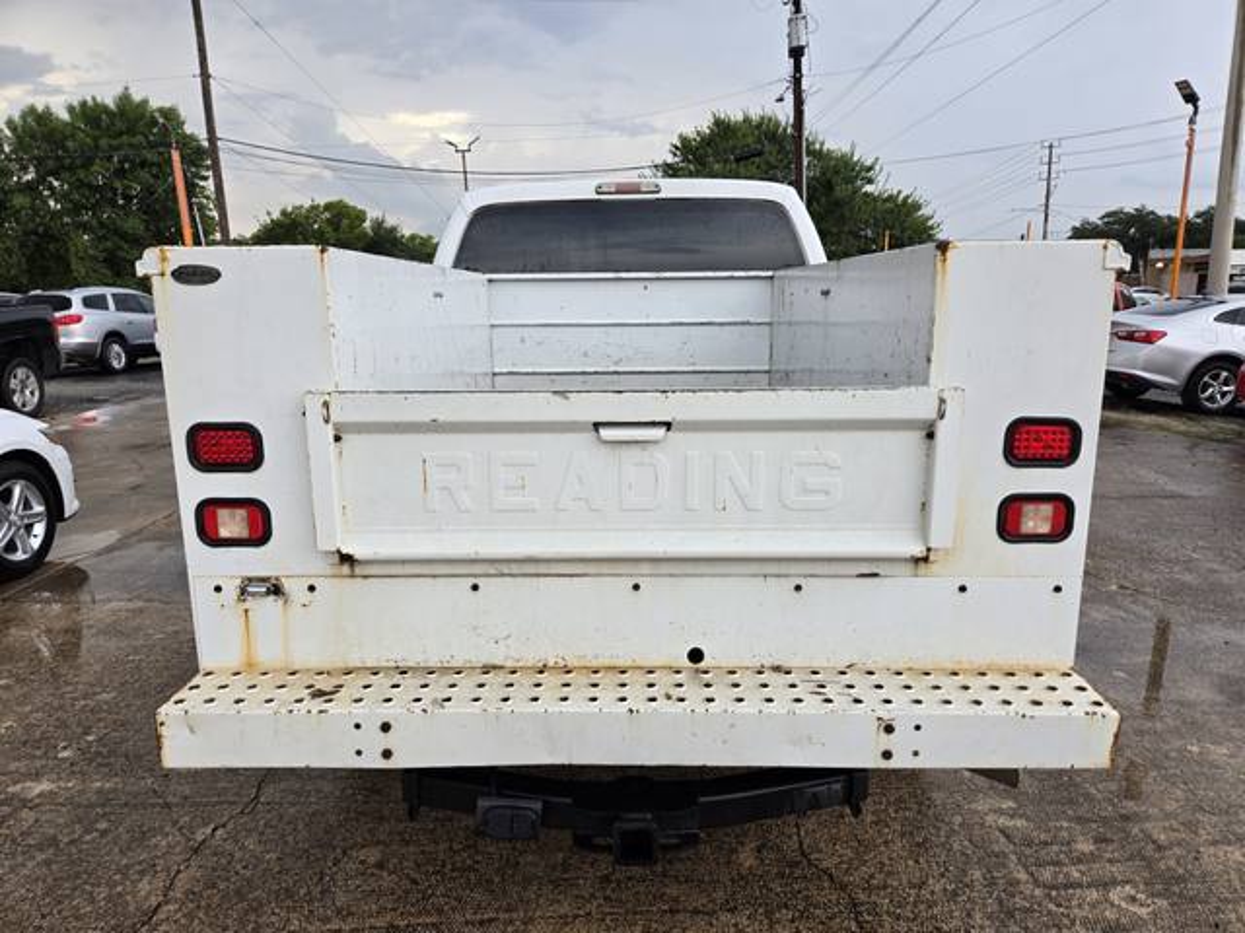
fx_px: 827
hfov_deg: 73.9
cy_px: 466
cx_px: 622
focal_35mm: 23
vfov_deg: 58.9
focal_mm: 5.4
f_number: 1.8
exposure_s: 1/235
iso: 25
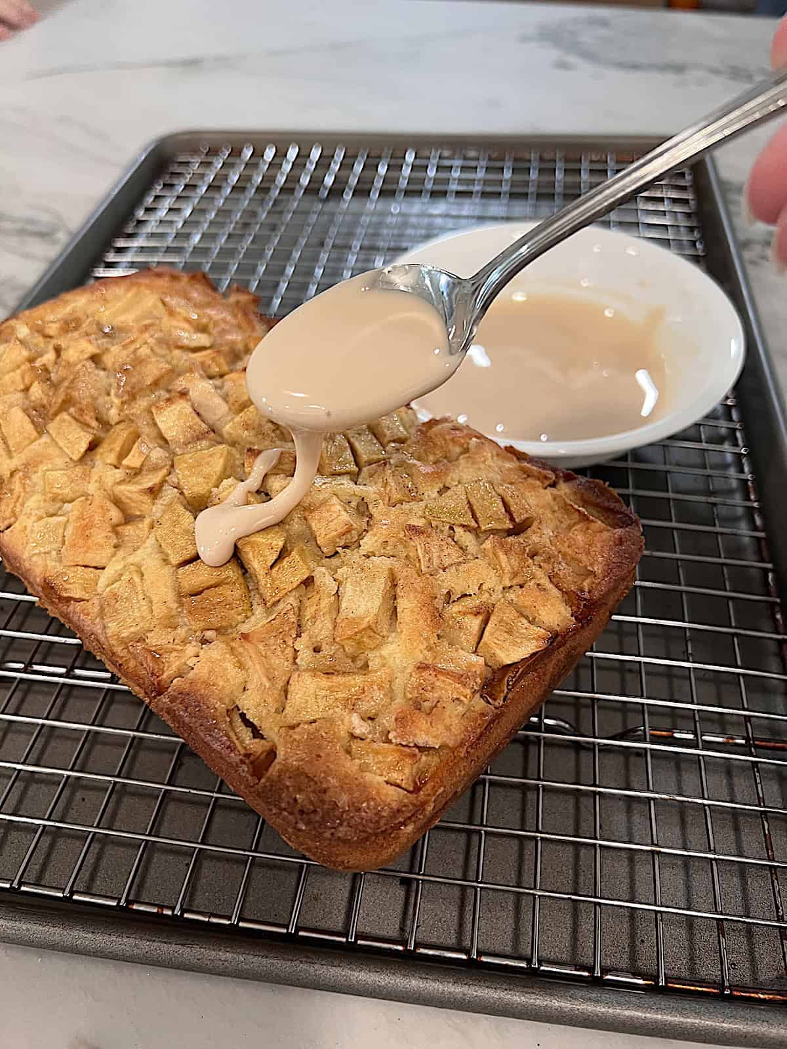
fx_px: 788
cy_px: 524
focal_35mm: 26
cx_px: 394
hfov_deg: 53.1
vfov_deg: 67.3
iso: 200
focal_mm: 5.7
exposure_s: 1/60
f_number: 1.5
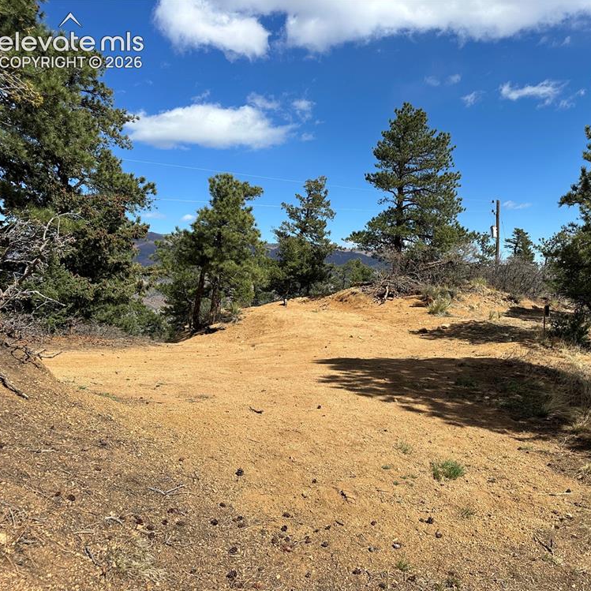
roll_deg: -0.3
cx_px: 394
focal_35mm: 29
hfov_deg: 54.5
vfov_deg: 55.6
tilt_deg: -2.5
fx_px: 560
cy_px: 301
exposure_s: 1/4545
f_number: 1.78
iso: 80
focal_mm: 6.86
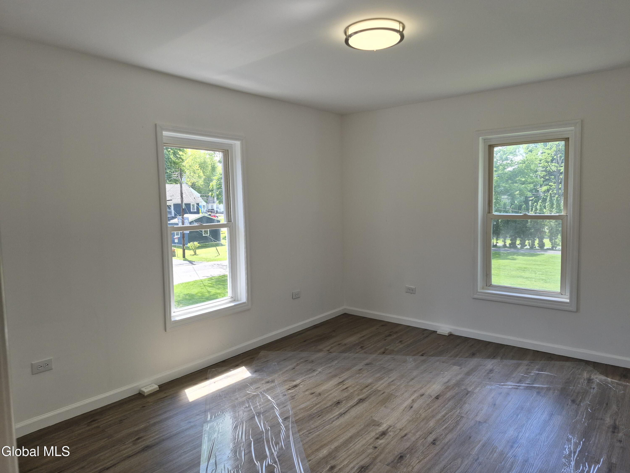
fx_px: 419
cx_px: 315
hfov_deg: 73.9
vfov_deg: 58.9
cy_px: 236
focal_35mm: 23
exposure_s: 1/540
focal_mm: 5.4
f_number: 1.8
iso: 80
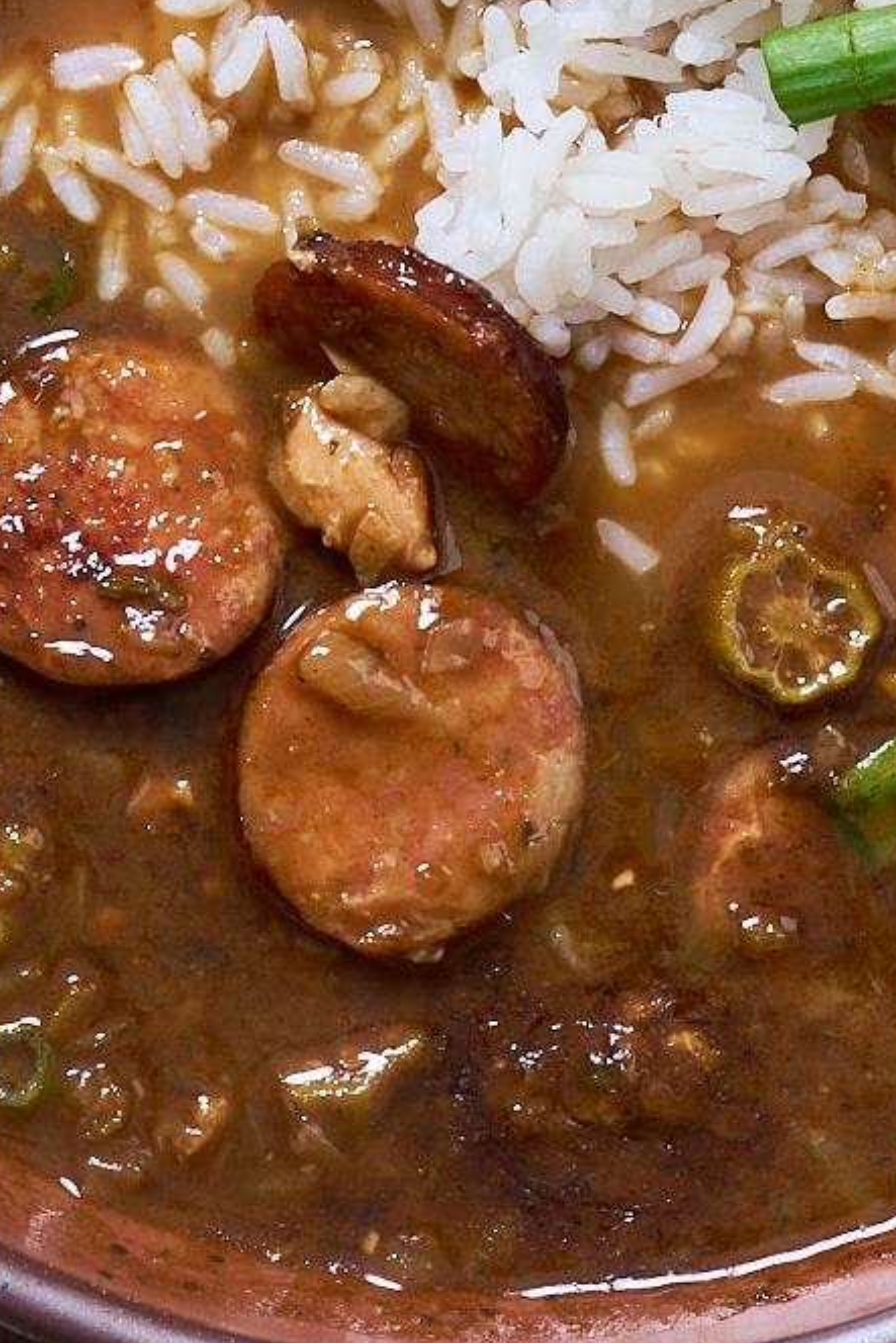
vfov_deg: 13.6
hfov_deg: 9.2
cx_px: 546
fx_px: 5559
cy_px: 127
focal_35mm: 149
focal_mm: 55
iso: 400
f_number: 6.3
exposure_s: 1/80
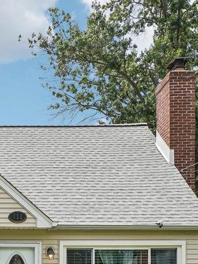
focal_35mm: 55
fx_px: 423
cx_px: -13
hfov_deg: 24.8
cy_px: 195
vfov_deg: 34.0
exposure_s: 1/250
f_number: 8
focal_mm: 22.6
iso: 100
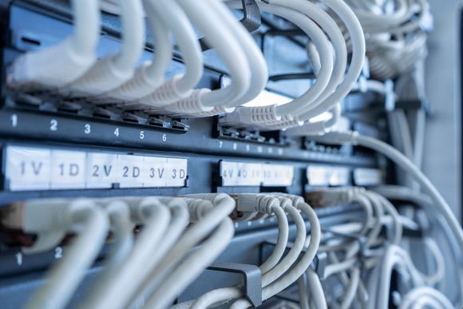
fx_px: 399
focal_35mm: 31
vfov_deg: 42.3
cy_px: 154
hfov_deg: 60.3
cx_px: 232
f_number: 5.6
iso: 100
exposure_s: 1/5
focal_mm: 31
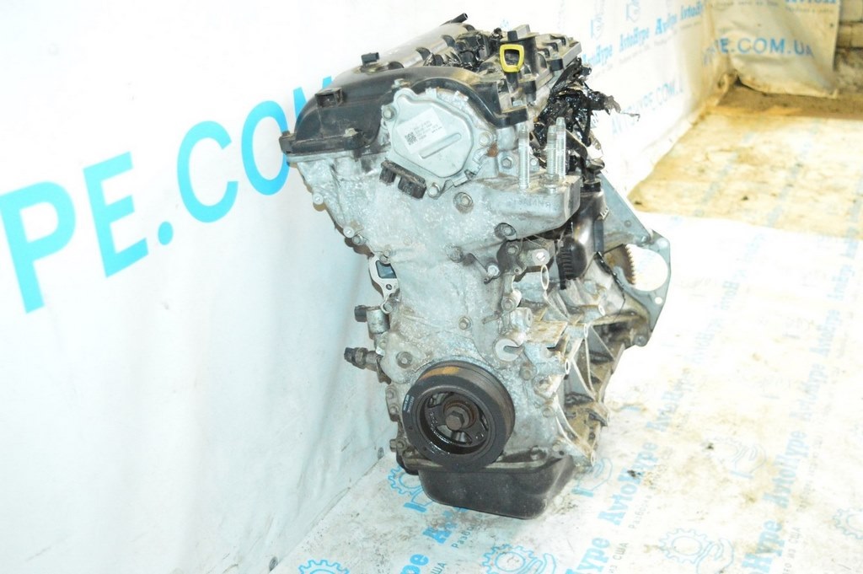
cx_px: 432
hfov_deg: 48.0
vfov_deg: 33.0
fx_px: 970
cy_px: 287
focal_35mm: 40
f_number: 4
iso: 6400
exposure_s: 1/200
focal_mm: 27
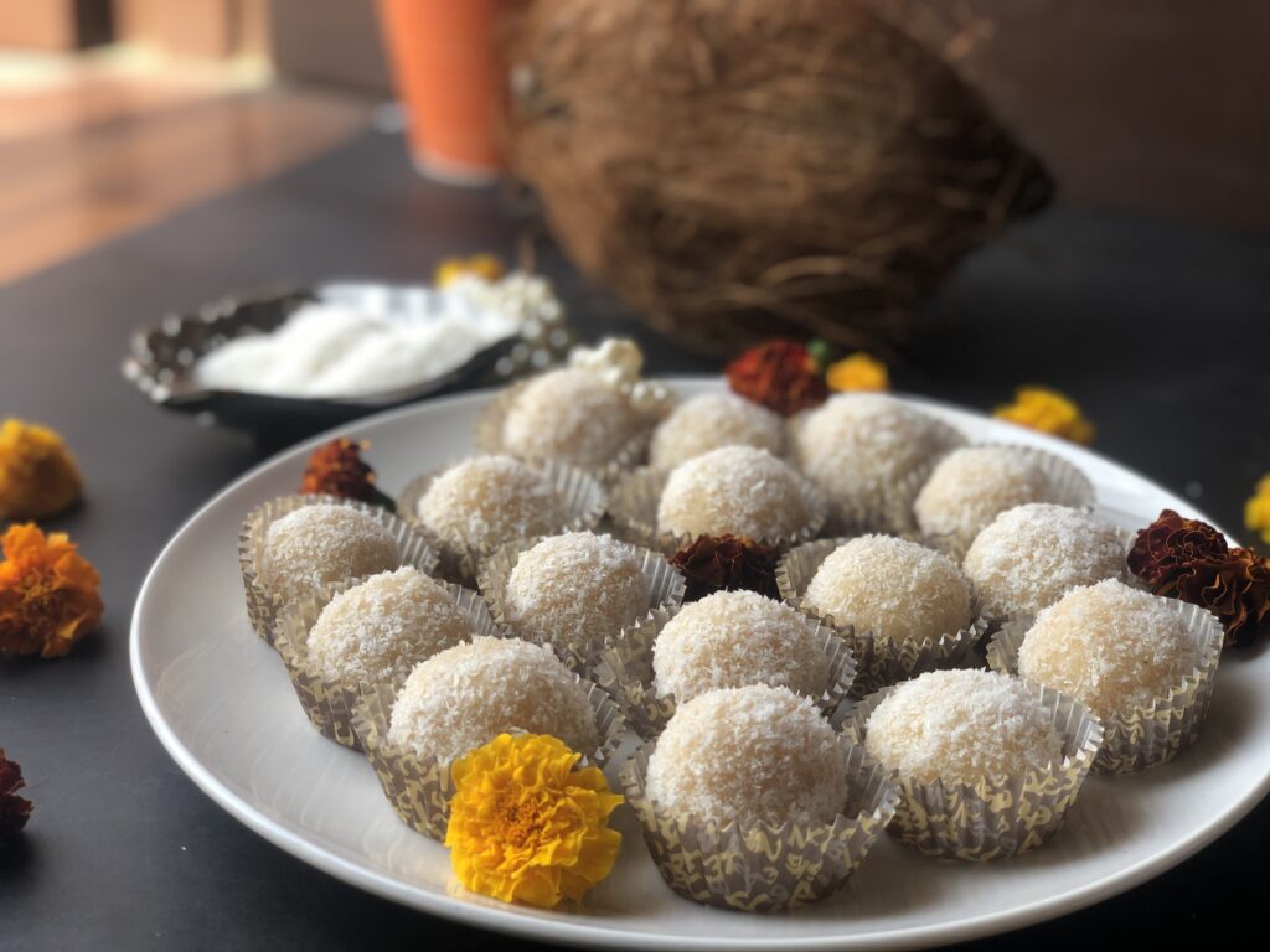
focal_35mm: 52
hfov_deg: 36.8
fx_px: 1908
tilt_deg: -23.7
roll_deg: -0.5
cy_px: 476
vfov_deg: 28.0
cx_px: 635
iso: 20
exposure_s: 1/100
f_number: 2.4
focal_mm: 6
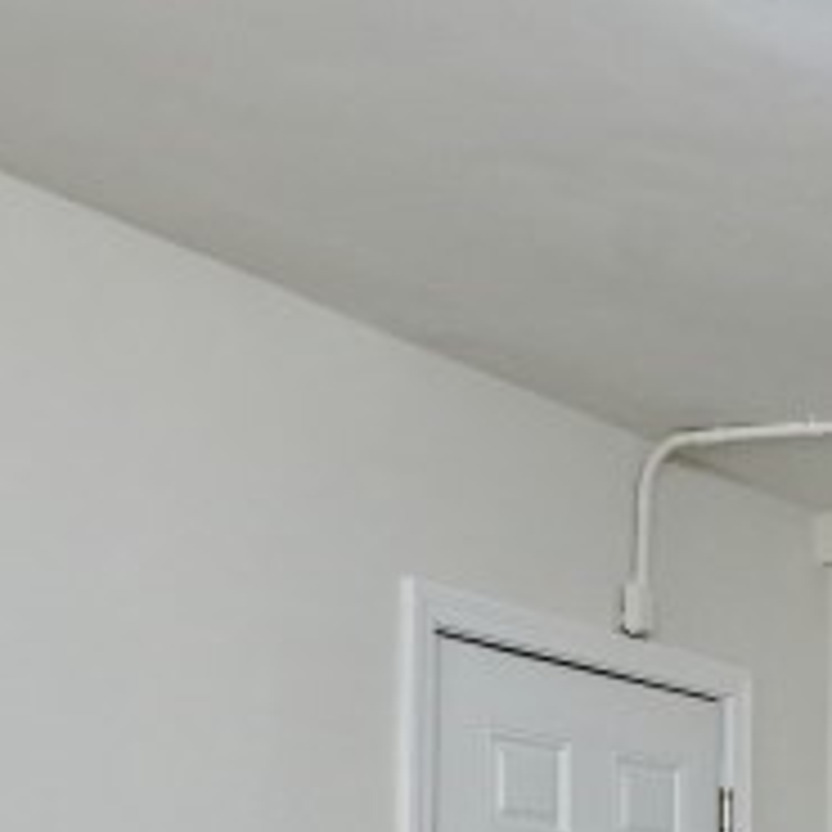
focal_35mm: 74
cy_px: 1003
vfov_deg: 21.6
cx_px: 1295
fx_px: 2012
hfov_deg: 19.8
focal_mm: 14
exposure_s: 1/100
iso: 1600
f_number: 5.6
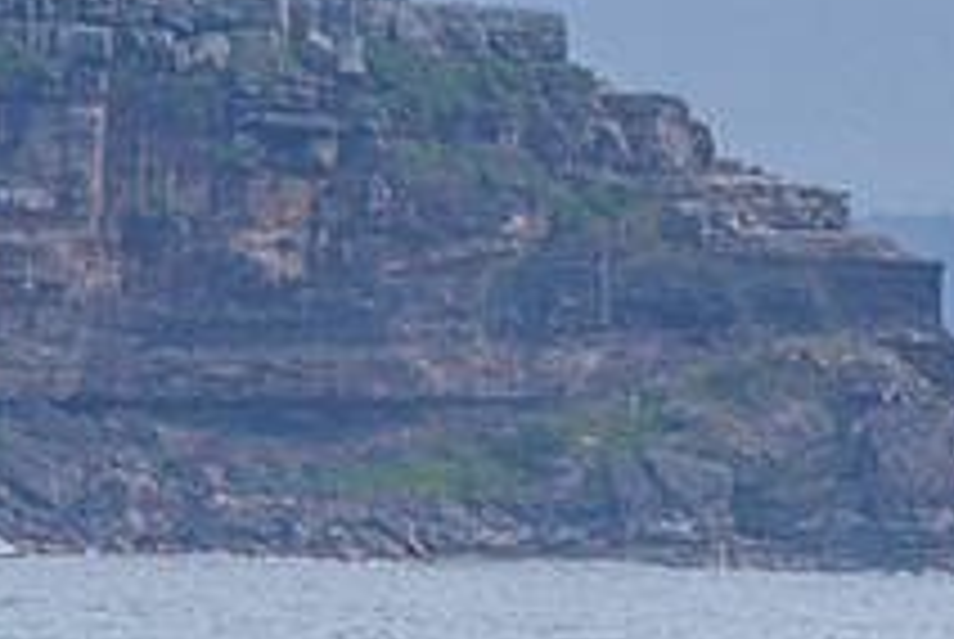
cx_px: 1188
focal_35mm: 670
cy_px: 995
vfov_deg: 2.1
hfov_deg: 3.1
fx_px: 17779
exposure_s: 1/2000
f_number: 5.6
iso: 220
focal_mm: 200
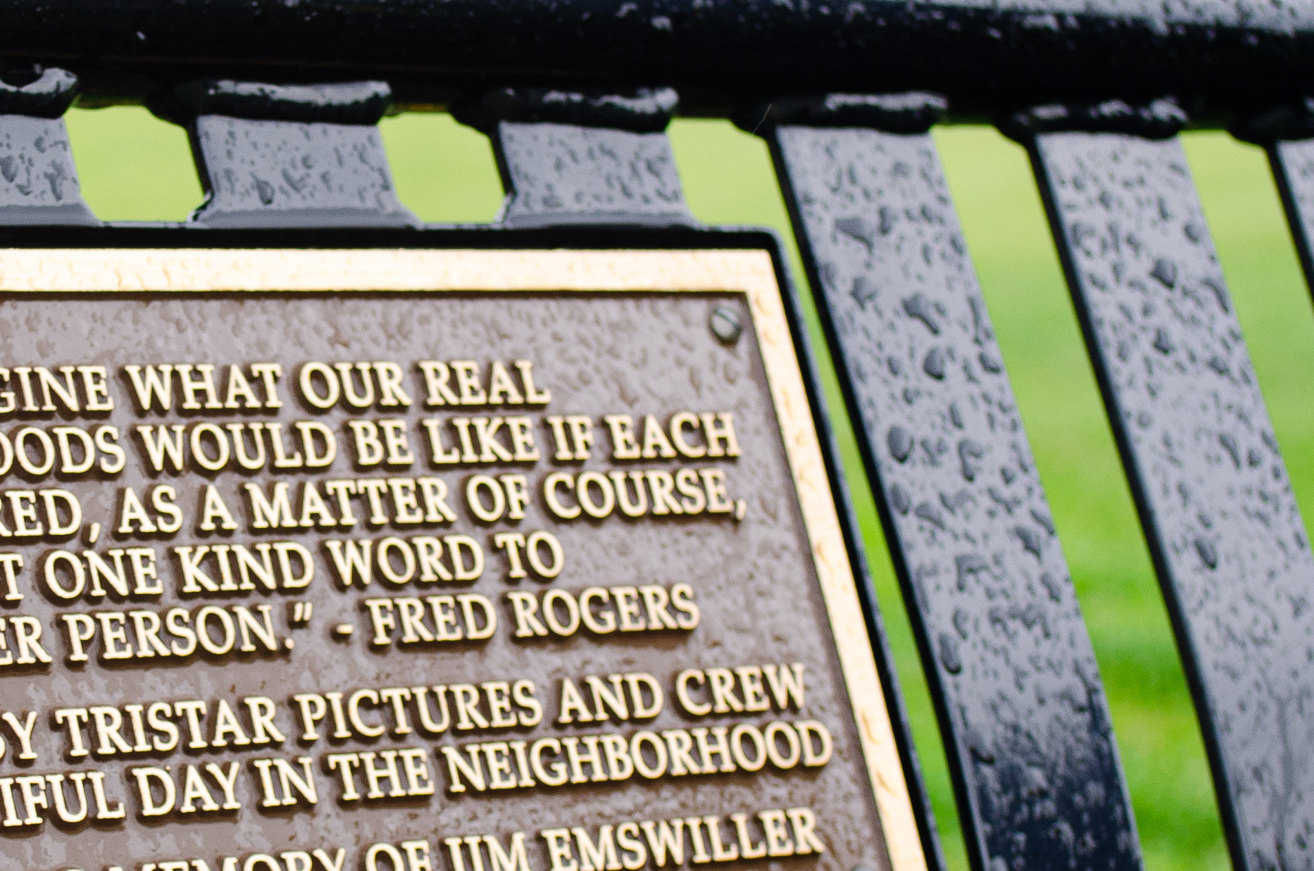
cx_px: 135
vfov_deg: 10.1
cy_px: 400
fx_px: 4929
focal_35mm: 135
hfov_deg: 15.0
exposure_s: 1/125
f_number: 5.6
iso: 250
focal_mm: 35
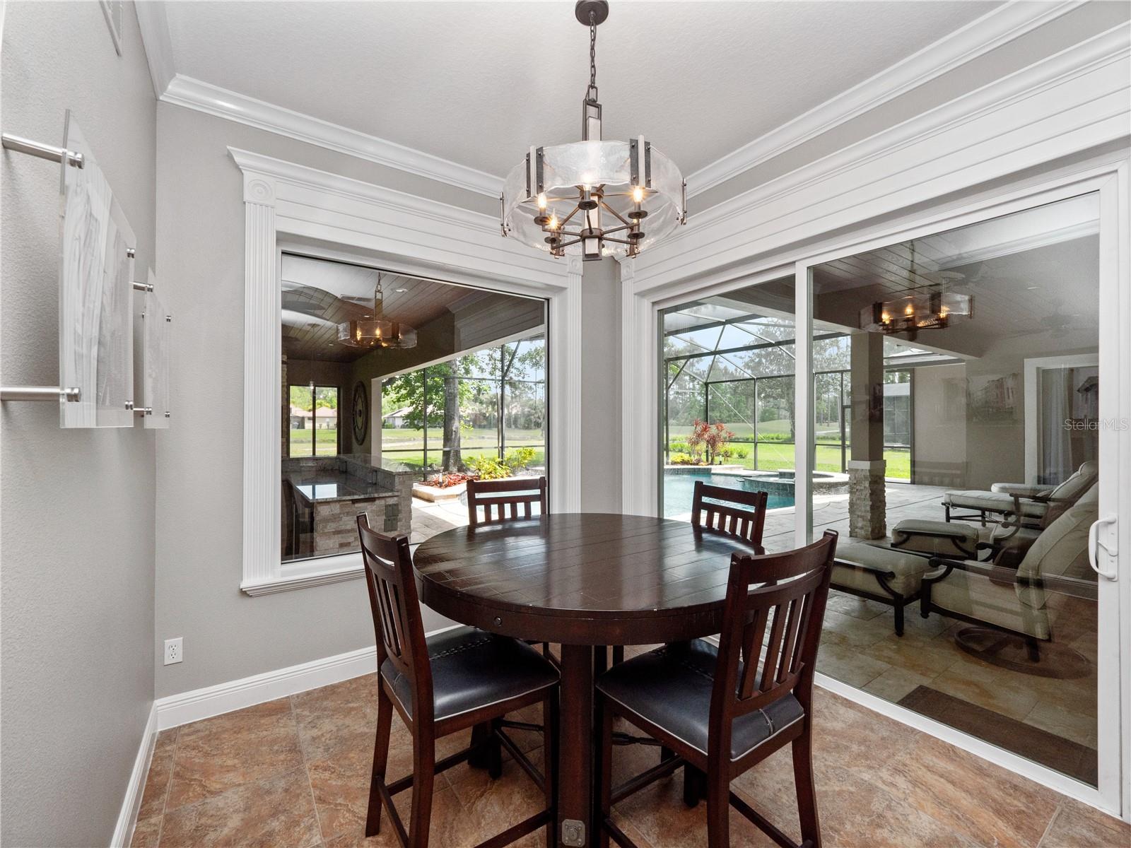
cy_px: 424
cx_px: 566
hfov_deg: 102.1
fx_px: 457
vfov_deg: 85.7
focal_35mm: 14
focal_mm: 7
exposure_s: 1/160
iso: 320
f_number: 8
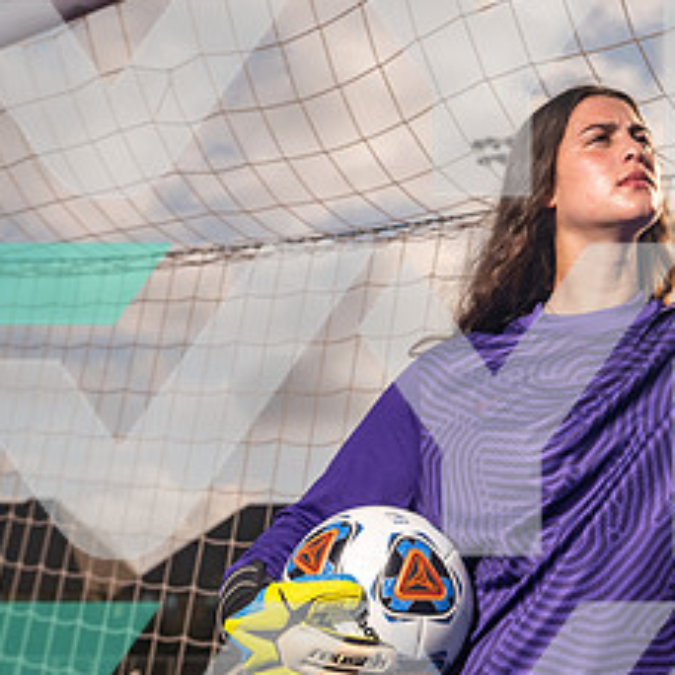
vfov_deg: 21.1
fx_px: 1809
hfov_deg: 20.7
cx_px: 616
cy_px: 401
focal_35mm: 82
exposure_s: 1/250
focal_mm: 38
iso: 100
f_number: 5.6
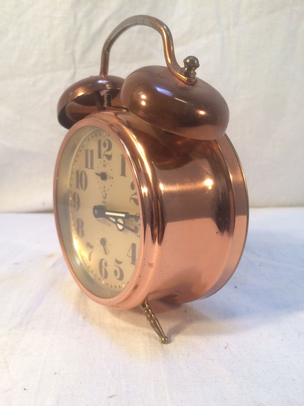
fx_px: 340
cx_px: 152
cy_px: 203
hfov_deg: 48.2
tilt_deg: -13.8
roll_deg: +3.6
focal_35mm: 29
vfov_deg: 61.7
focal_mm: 4.15
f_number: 2.2
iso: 40
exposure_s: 1/33
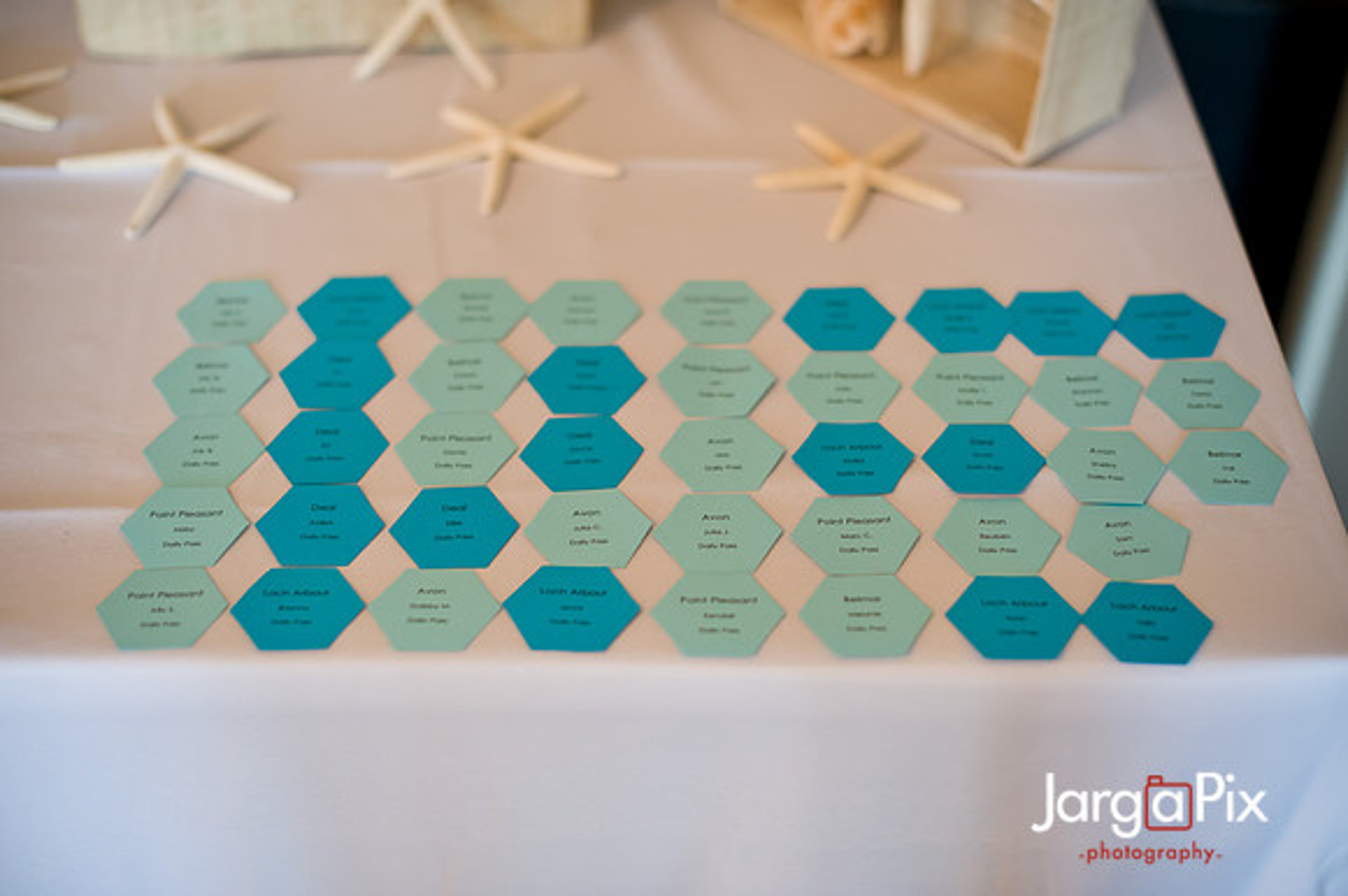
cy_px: 448
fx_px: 1871
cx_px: 674
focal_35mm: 50
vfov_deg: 27.0
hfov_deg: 39.6
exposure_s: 1/100
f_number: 2
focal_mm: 50
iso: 1600
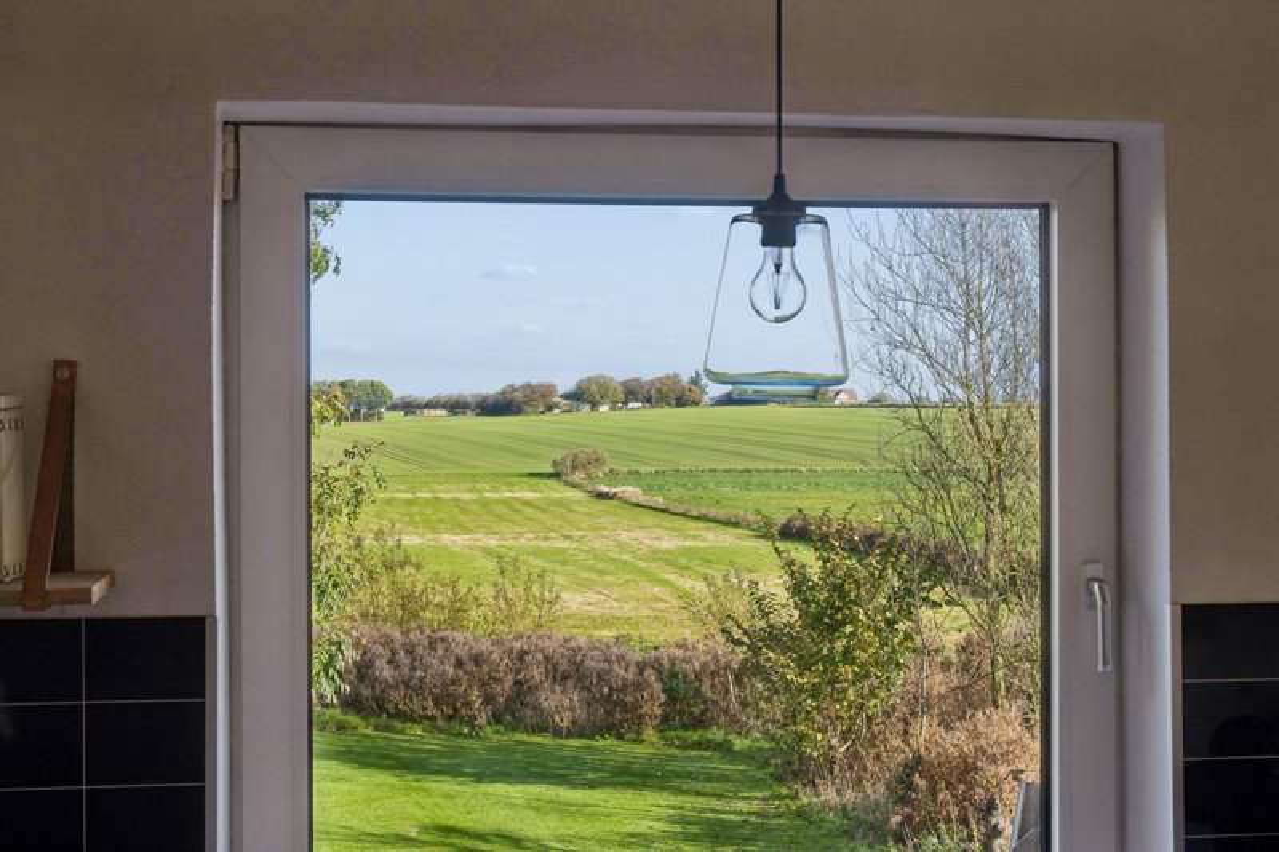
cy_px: 426
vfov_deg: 26.5
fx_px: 1811
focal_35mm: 51
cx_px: 640
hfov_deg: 38.9
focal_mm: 34
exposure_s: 1/200
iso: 200
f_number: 8
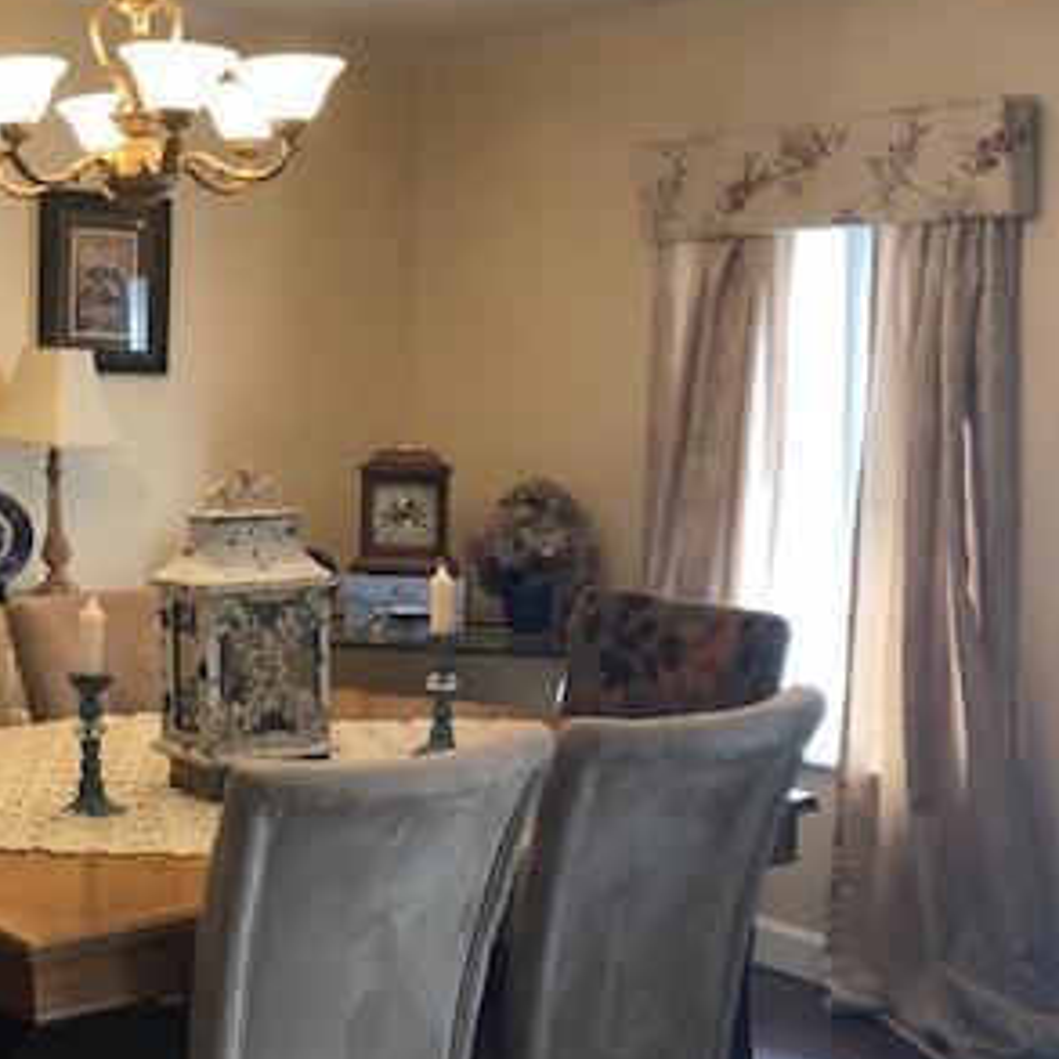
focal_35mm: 54
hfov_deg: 30.3
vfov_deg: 31.6
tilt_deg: -5.2
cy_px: 470
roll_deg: +0.1
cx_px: 108
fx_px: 1869
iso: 40
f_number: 1.8
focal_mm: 3.99
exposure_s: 1/24
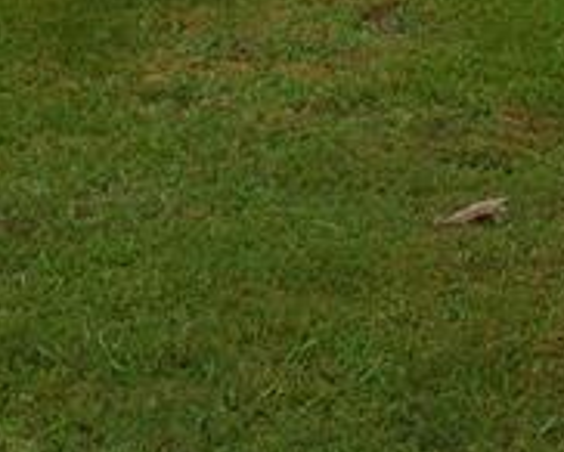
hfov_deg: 12.1
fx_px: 2640
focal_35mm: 158
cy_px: -512
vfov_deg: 9.1
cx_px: 483
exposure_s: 1/100
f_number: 10
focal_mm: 20
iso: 200
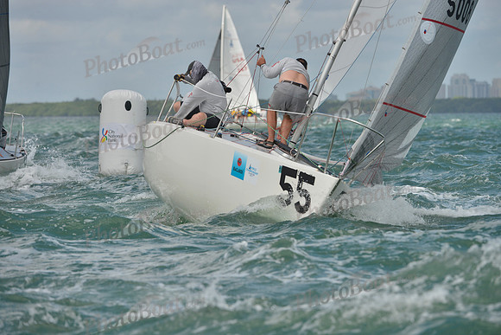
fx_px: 3897
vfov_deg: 4.9
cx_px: 250
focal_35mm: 280
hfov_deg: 7.4
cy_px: 168
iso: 280
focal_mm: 280
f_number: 8
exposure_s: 1/1250
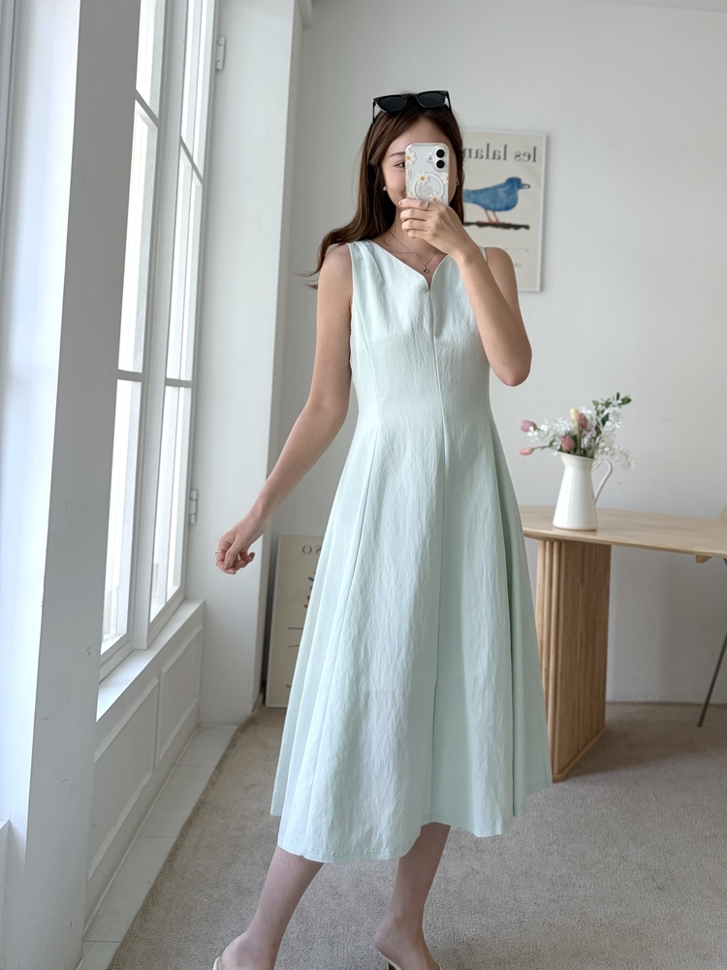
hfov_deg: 53.1
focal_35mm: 26
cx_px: 364
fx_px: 728
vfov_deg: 67.3
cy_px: 485
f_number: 1.6
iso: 80
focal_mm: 5.96
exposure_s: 1/120
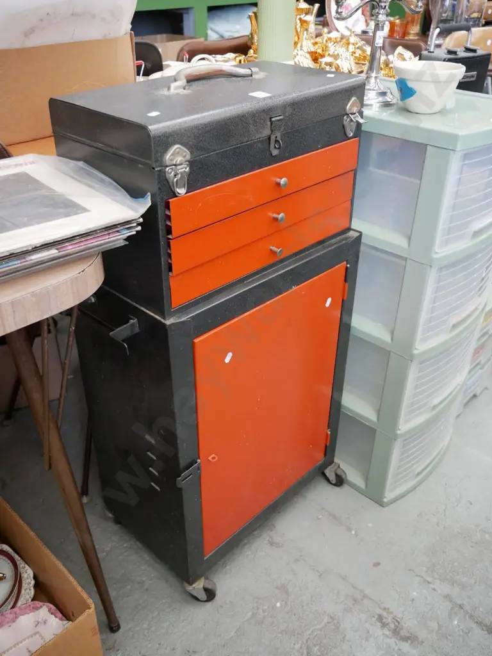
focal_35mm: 34
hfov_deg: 41.8
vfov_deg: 54.0
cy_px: 328
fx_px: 644
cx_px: 246
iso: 2500
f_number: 4
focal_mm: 17
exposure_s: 1/60
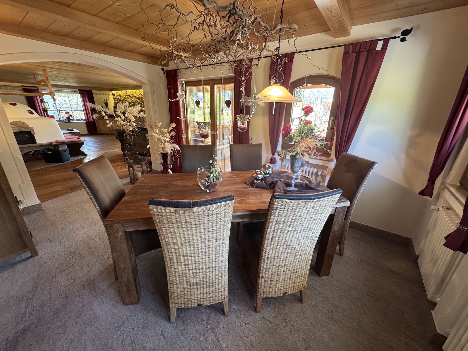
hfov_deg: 102.1
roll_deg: -1.2
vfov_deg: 85.7
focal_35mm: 14
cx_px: 234
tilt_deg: -19.4
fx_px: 189
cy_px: 176
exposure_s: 1/50
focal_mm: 2.22
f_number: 2.2
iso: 250
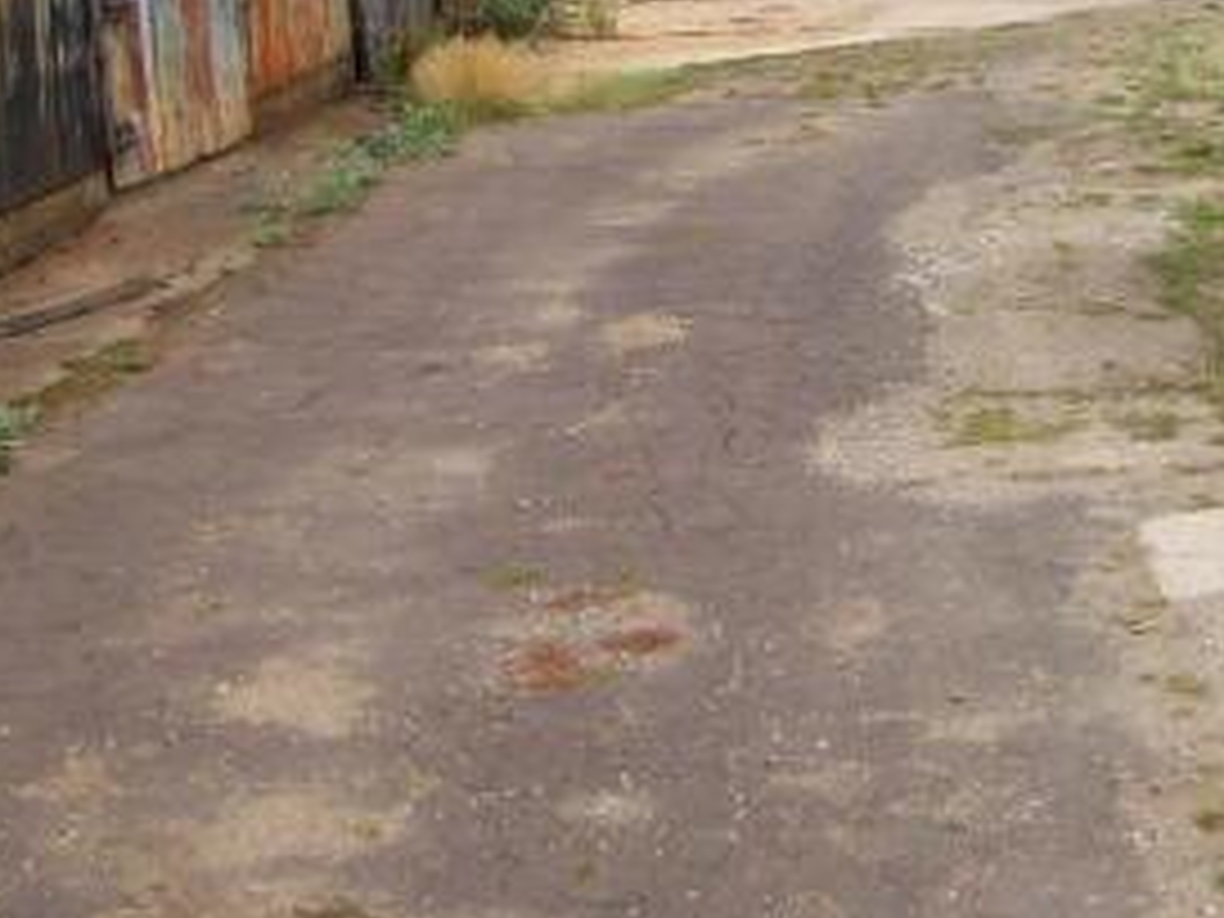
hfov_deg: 25.4
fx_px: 2581
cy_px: 74
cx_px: 1213
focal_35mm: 73
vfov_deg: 19.7
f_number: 2.8
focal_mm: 5.7
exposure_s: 1/659
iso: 80
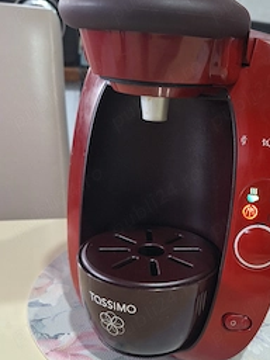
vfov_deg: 50.8
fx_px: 374
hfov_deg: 38.5
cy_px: 225
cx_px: 205
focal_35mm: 36
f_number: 1.8
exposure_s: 1/50
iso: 250
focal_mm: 5.54
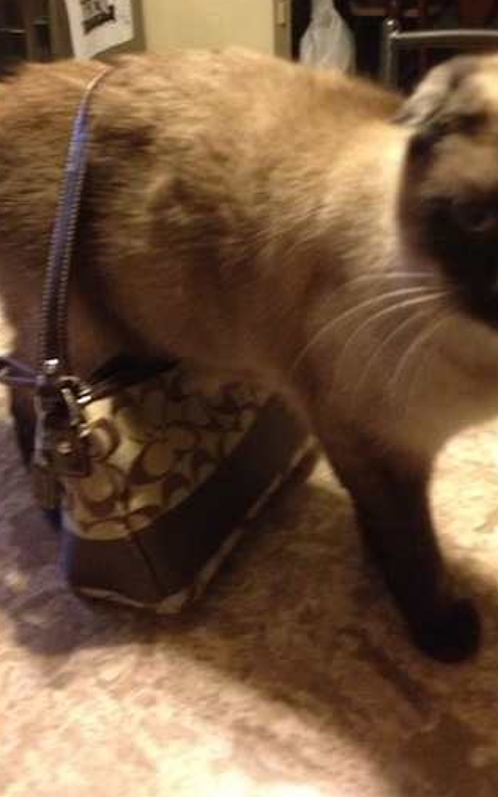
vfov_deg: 40.7
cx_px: 298
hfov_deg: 26.3
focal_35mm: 49
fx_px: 1063
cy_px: 290
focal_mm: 4.28
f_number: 2.4
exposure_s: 1/15
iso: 640
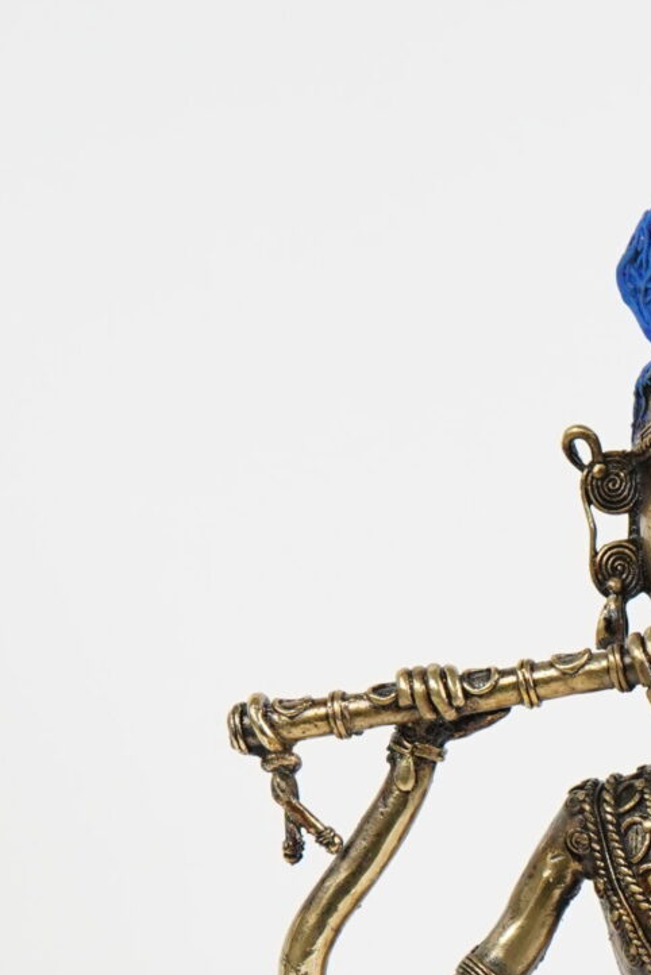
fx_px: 4119
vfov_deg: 13.4
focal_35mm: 152
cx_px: 637
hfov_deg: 9.0
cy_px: 847
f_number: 5
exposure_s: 1/640
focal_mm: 41
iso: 1600
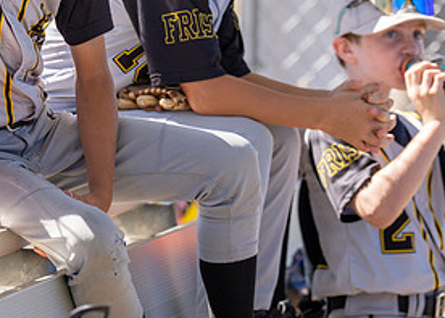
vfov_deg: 3.8
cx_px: 122
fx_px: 4751
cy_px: -4
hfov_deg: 5.4
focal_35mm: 376
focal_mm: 140
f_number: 2.8
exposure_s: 1/640
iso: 100
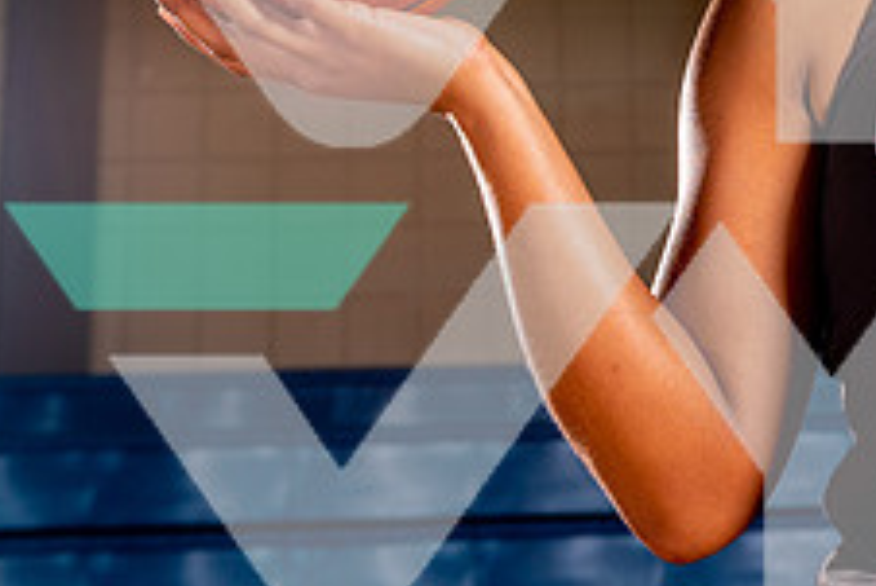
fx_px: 2995
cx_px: 1004
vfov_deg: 11.0
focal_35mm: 123
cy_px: -60
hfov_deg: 16.1
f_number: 5.6
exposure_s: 1/125
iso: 100
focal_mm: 48
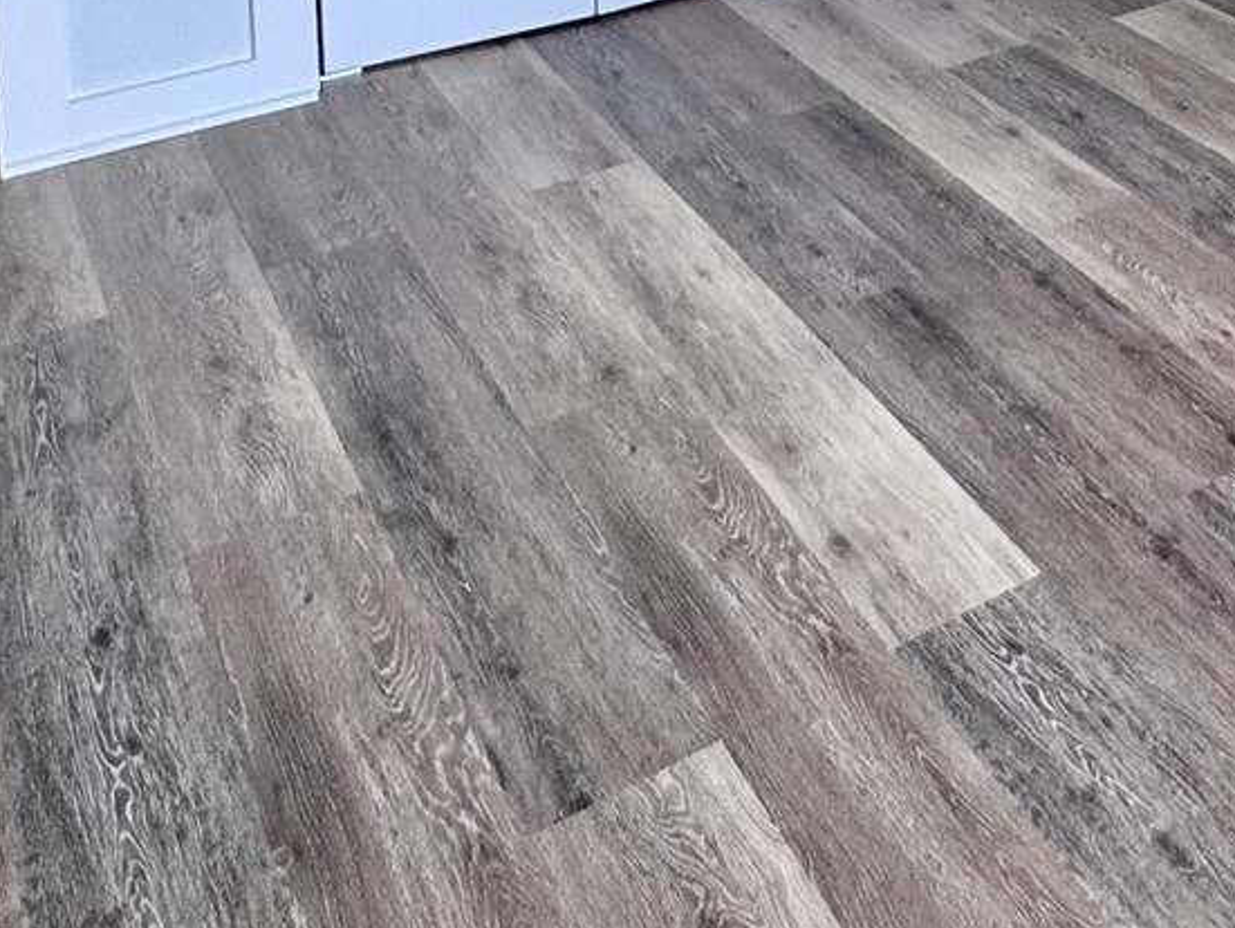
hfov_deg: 32.8
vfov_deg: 22.2
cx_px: 1320
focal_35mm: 52
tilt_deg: -5.5
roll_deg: -0.8
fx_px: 1856
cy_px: -533
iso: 80
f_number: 2.2
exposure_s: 1/120
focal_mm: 2.22
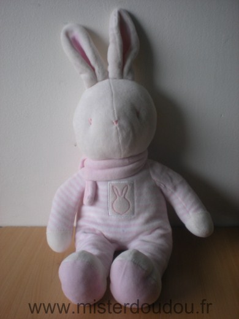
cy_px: 160
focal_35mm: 38
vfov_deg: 49.0
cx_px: 120
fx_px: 350
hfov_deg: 37.7
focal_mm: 6.3
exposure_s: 1/55.7
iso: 119
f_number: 3.1
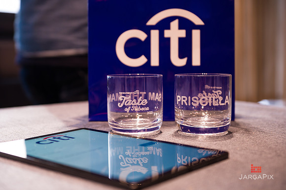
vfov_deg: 24.6
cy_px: 95
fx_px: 437
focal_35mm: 55
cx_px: 143
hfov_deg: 36.3
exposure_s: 1/80
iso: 640
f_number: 4
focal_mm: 55
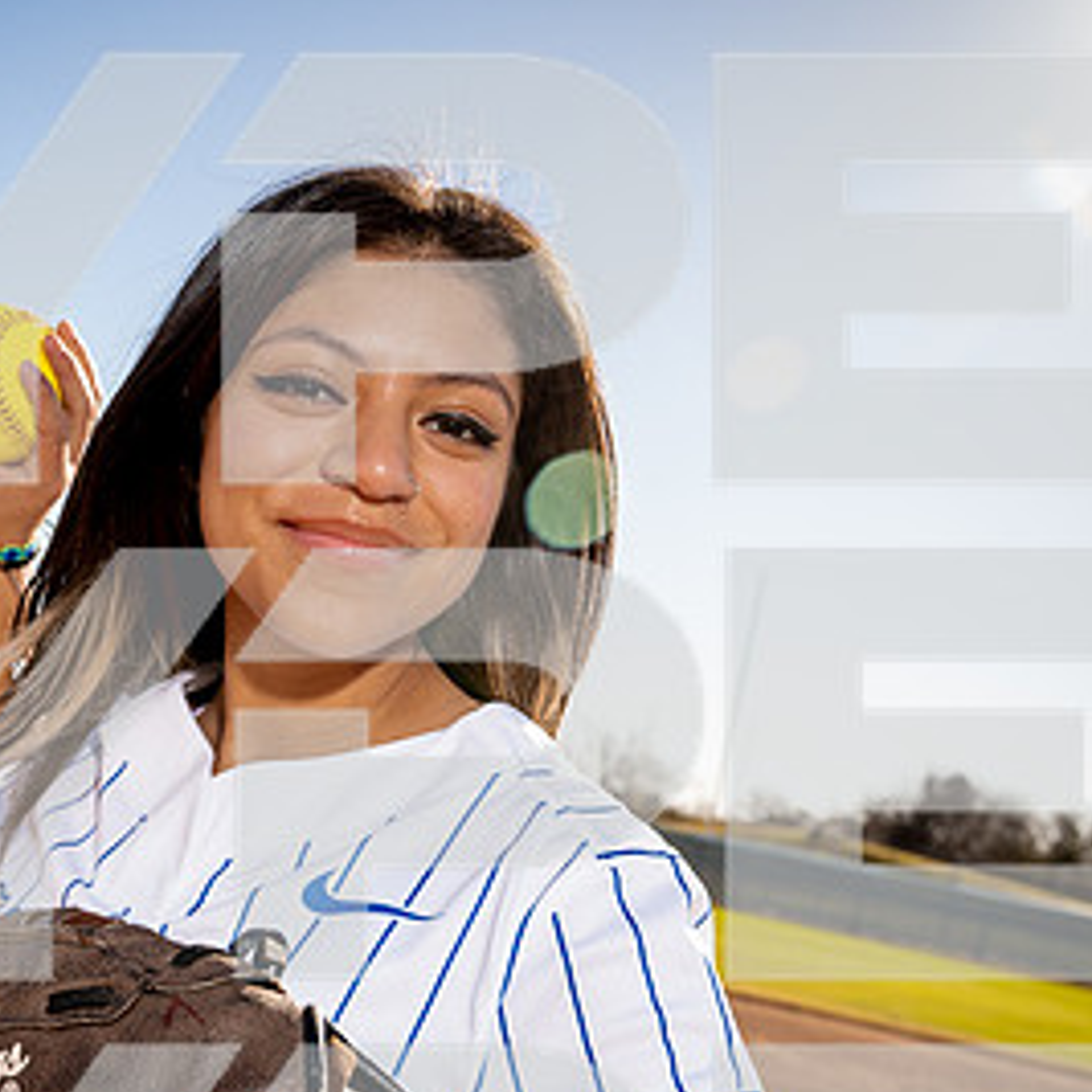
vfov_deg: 34.9
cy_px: 767
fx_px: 1713
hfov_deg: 33.8
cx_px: 155
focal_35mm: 48
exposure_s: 1/250
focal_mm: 26
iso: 100
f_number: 5.6
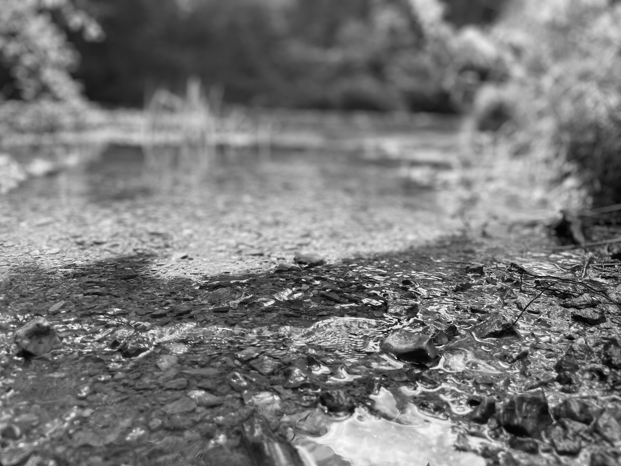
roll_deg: -1.2
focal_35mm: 26
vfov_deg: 53.1
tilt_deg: -13.6
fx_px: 466
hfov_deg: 67.3
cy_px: 233
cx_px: 310
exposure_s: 1/1092
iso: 50
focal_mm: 4.2
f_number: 1.6
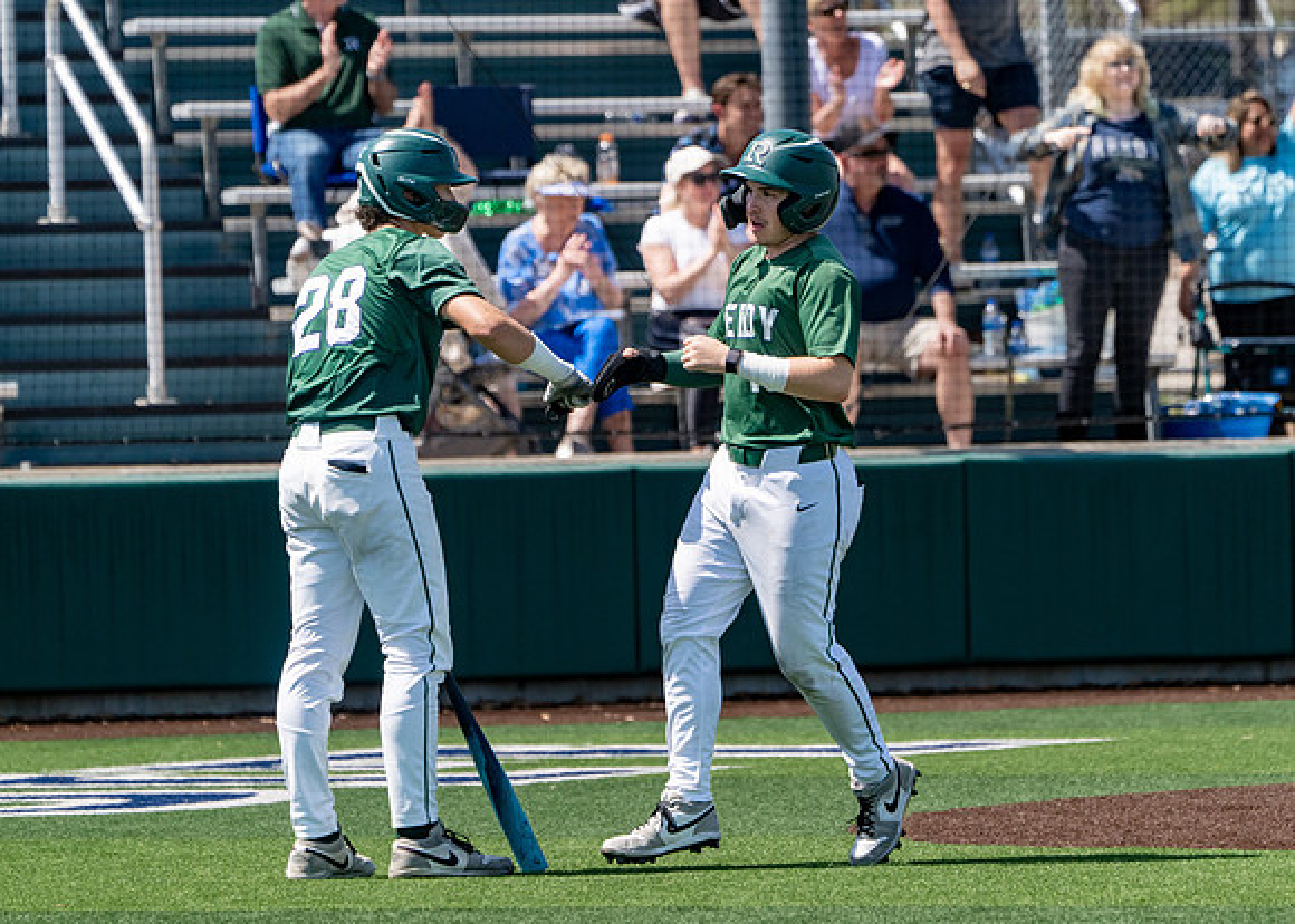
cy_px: 478
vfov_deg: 3.4
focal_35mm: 424
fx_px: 15593
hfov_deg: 4.8
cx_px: 726
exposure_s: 1/2500
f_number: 8
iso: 800
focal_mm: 384
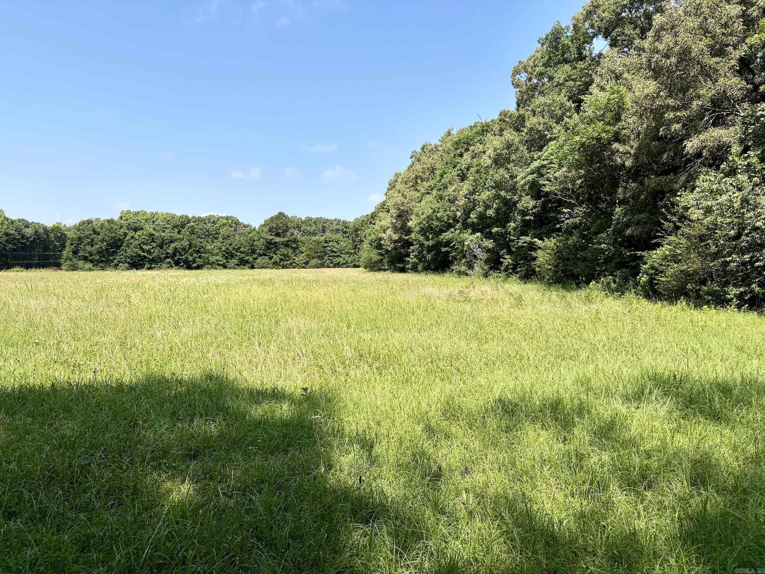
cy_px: 287
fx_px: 575
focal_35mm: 26
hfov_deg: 67.3
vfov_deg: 53.1
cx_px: 382
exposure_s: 1/2141
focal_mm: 5.96
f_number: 1.6
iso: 50
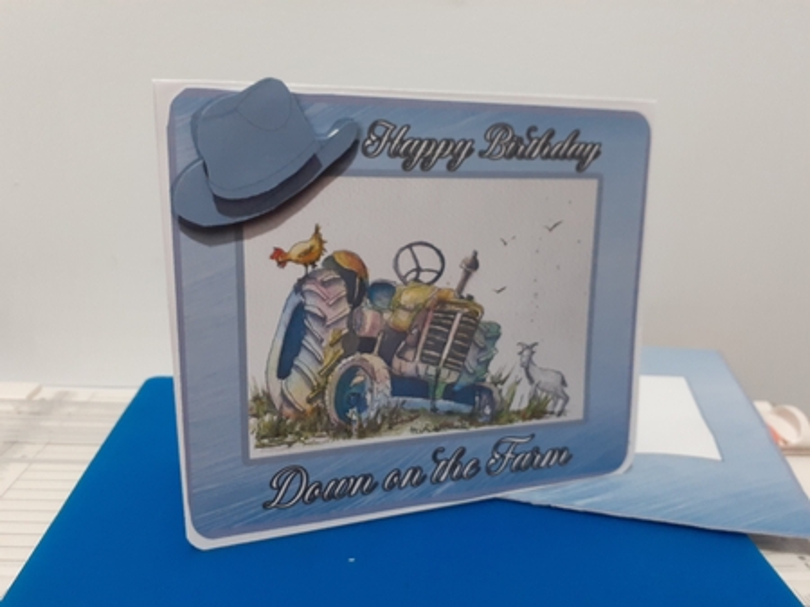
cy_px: 304
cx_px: 405
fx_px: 631
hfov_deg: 65.4
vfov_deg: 51.3
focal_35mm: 27
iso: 250
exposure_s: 1/33
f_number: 1.9
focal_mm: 3.6
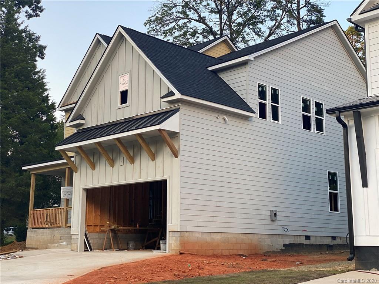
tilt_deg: +9.9
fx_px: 569
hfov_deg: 36.8
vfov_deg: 28.0
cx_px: 190
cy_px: 142
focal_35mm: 52
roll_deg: -0.5
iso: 40
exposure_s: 1/122
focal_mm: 6
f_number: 2
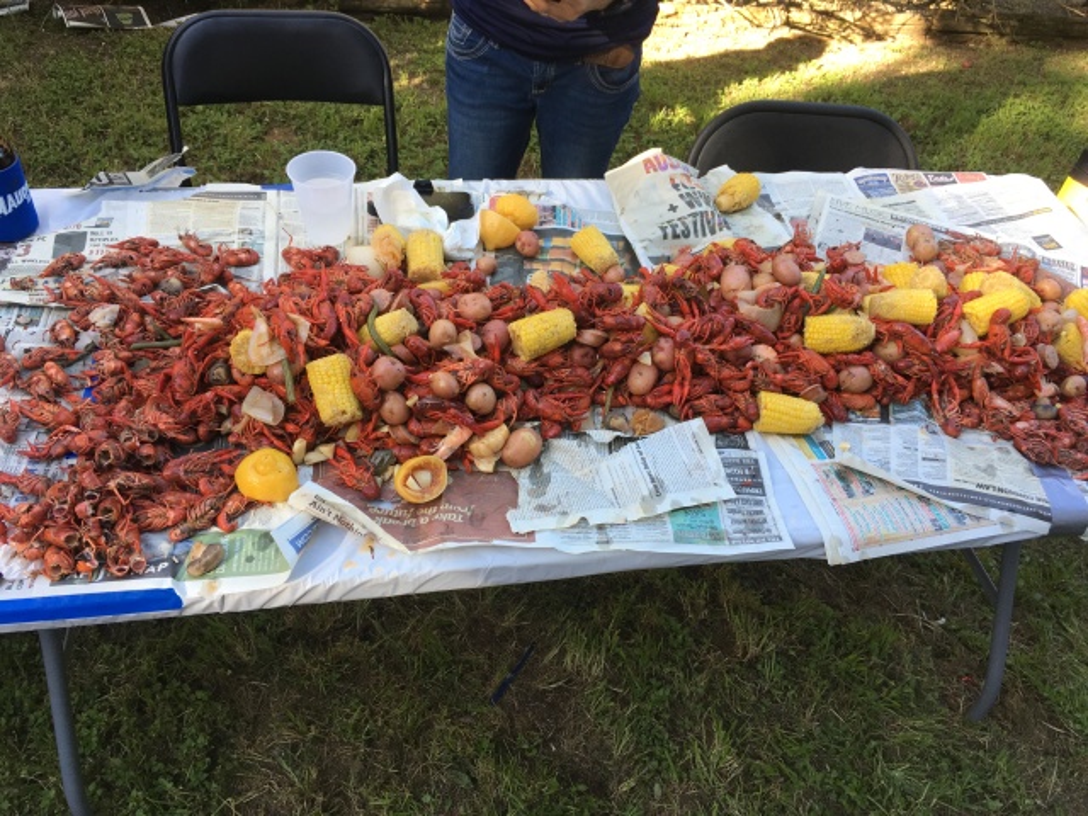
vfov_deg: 48.2
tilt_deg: -49.0
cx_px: 544
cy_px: 408
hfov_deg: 61.7
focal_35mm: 29
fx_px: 911
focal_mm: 4.15
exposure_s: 1/120
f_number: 2.2
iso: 32
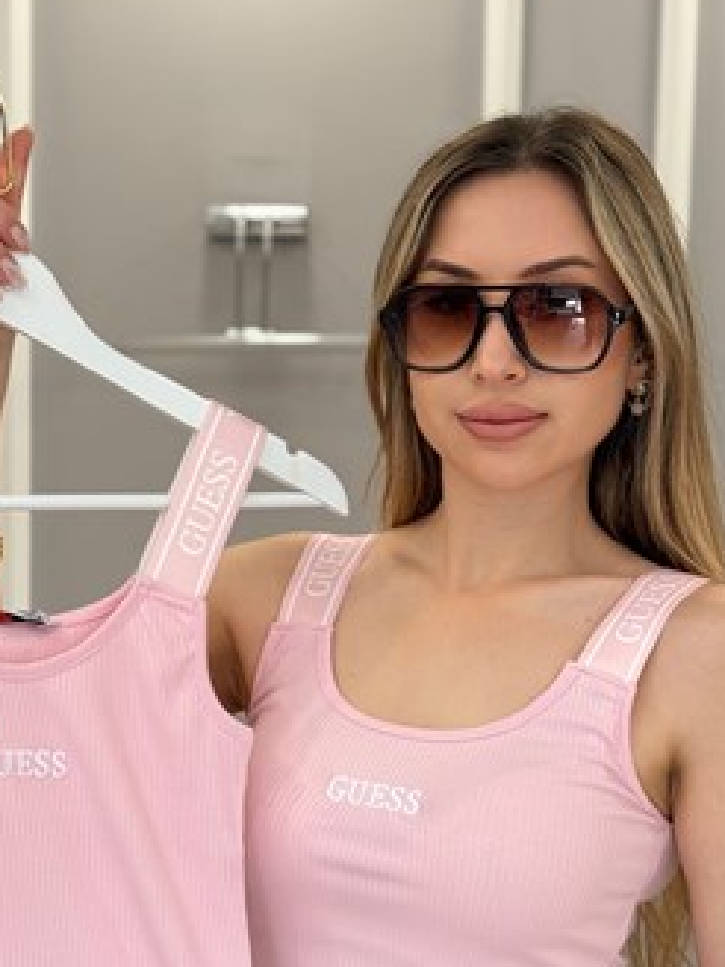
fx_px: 2122
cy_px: 728
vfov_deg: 25.3
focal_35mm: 76
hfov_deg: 19.4
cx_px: 274
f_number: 1.78
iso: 64
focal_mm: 6.76
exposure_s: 1/121
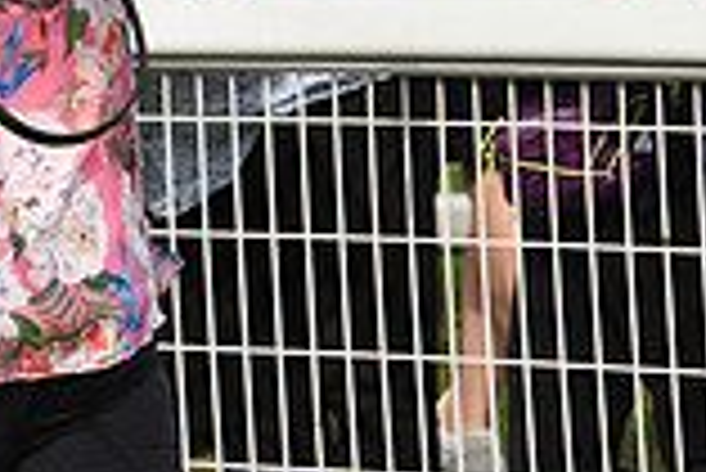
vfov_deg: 1.9
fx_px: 14486
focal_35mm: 738
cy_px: -344
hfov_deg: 2.8
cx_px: -274
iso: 400
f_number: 6.3
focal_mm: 200
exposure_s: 1/1250
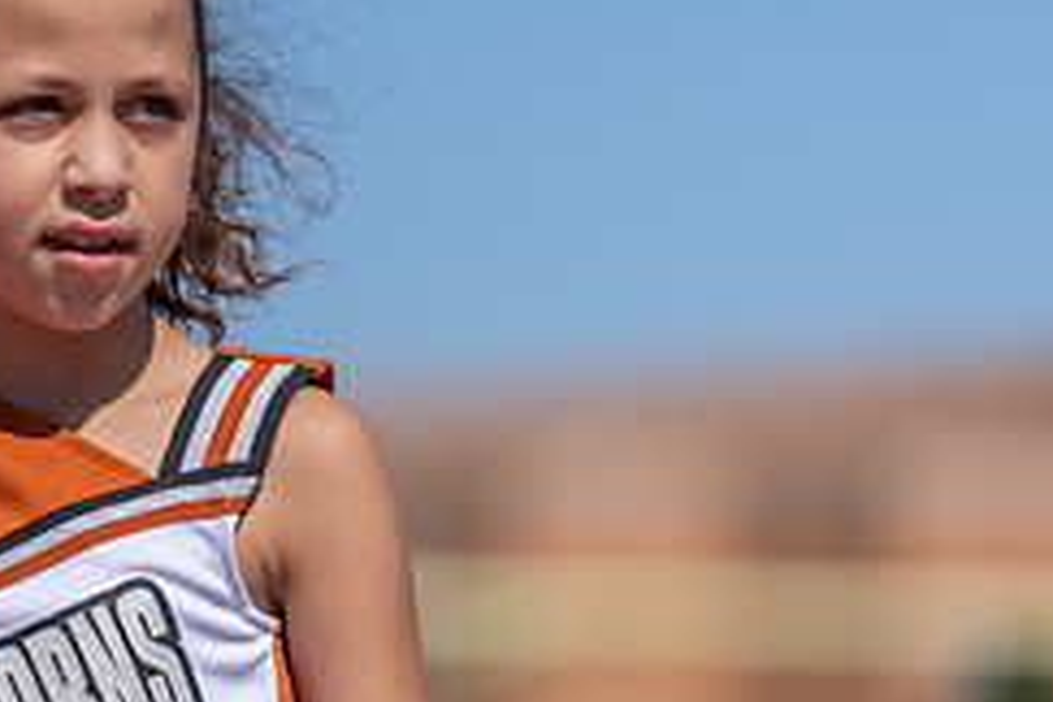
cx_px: 22
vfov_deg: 3.1
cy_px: 266
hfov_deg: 4.6
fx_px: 13074
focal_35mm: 447
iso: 100
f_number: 2.8
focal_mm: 187
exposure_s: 1/3200
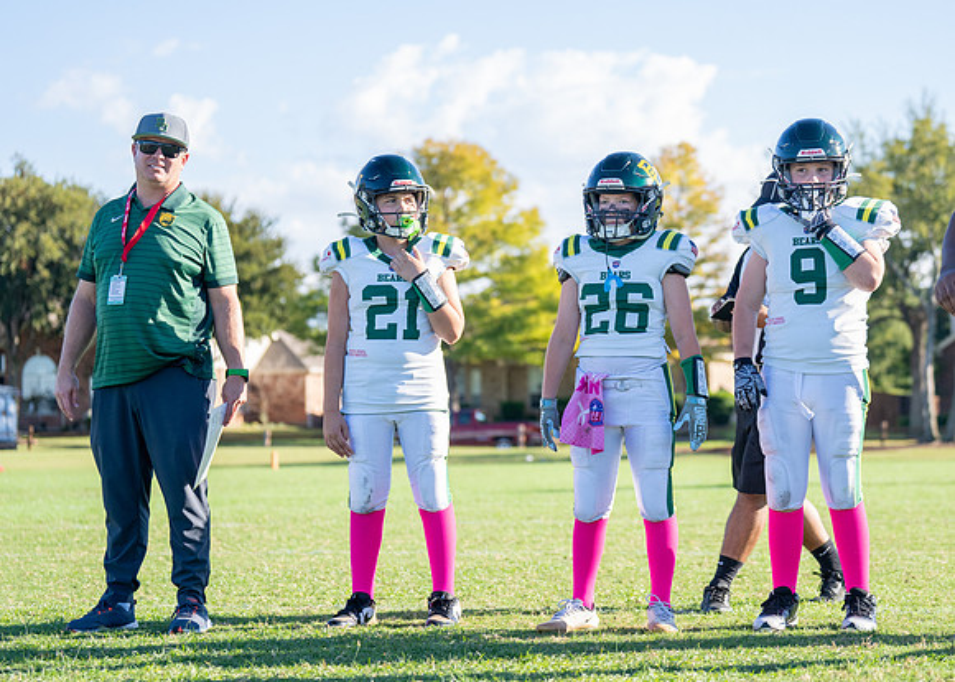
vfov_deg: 15.8
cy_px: 339
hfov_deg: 22.0
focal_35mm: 91
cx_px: 562
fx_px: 2456
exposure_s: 1/2500
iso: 400
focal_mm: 70
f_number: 2.8
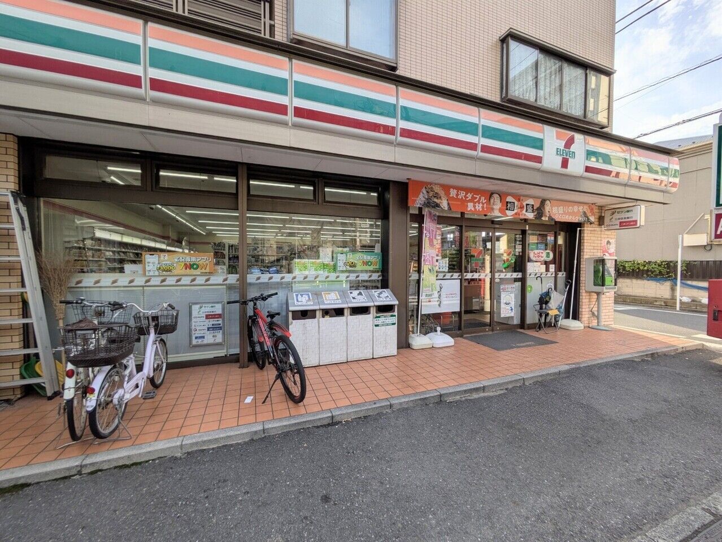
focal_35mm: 14
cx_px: 361
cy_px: 271
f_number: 2.2
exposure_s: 1/752
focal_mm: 1.83
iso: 51
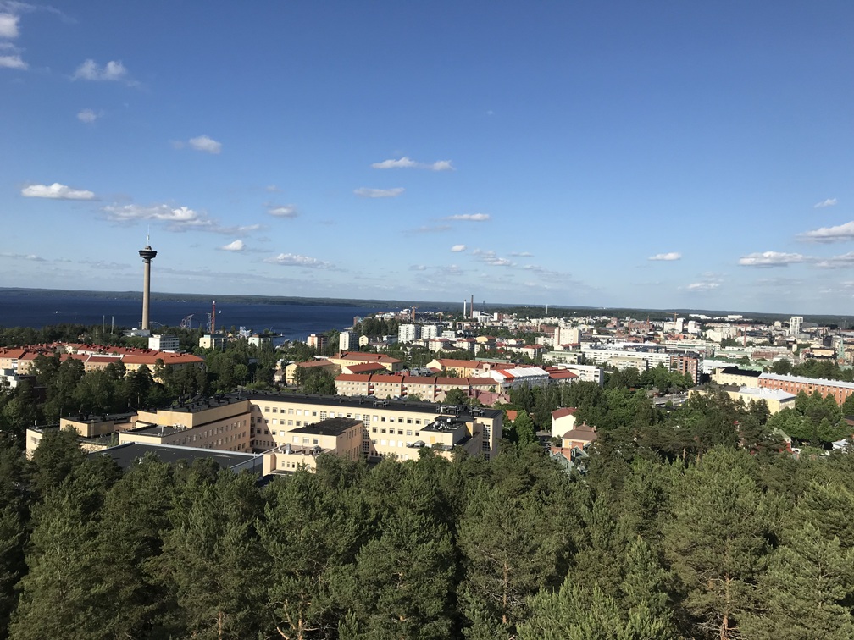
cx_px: 427
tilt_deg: -0.5
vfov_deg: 49.7
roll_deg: -1.9
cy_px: 320
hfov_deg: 63.4
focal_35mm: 28
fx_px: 691
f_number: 1.8
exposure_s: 1/3195
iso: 20
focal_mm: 3.99
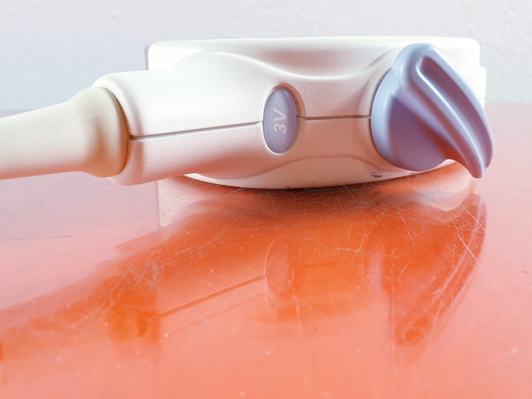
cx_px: 289
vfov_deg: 46.6
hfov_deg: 59.9
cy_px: 169
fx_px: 461
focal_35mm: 30
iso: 125
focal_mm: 4.3
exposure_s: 1/50
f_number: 2.4
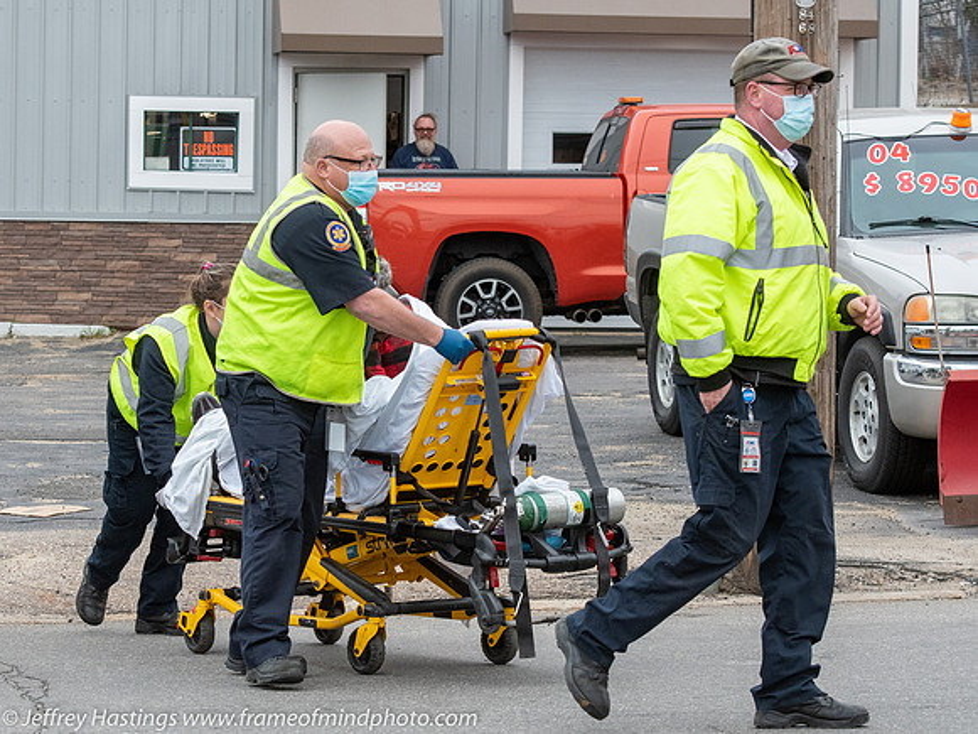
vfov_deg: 10.1
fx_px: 4149
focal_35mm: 147
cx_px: 392
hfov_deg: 13.4
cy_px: 354
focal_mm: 82
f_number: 7.1
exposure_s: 1/1600
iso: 1600
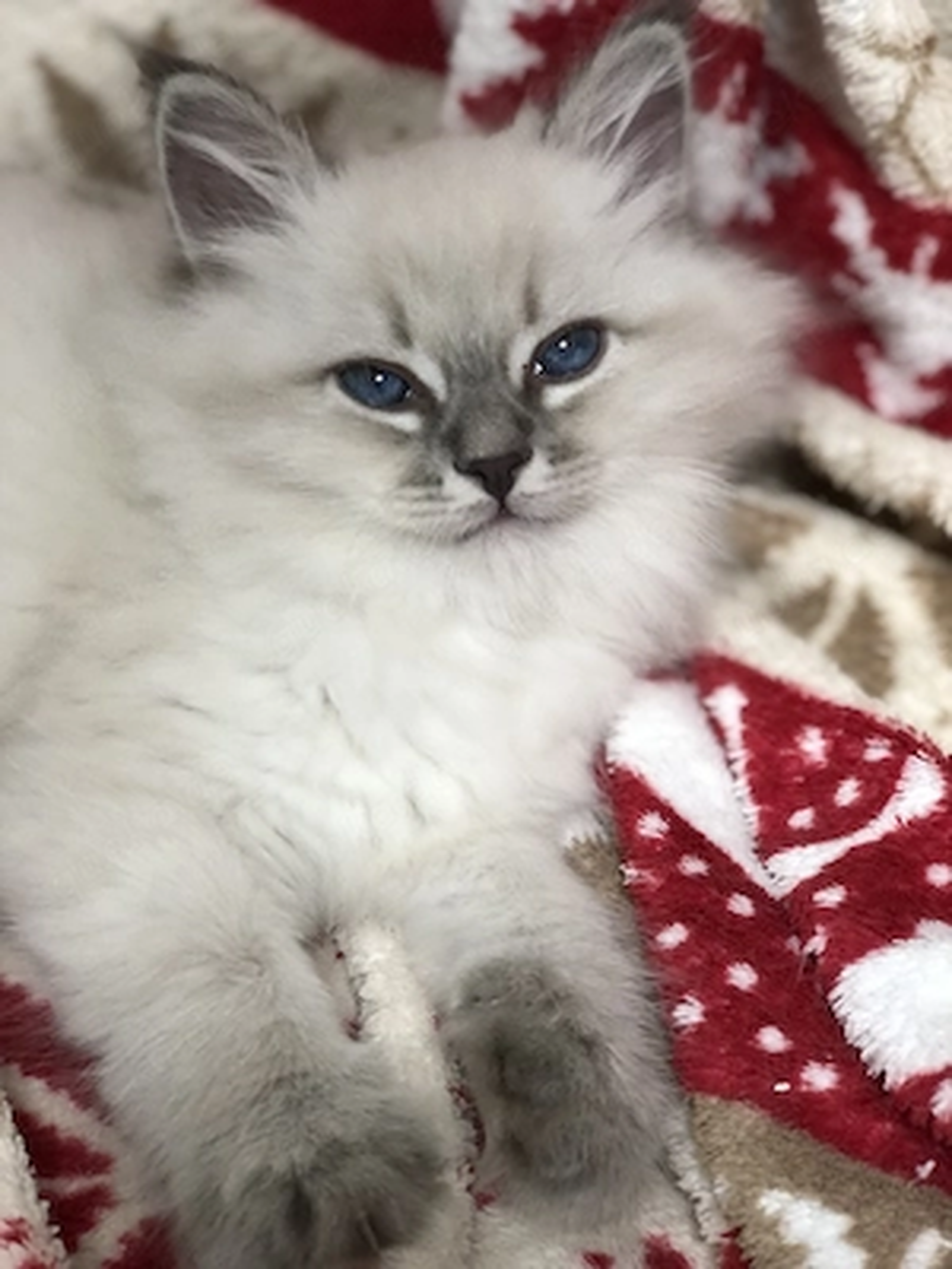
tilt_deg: -46.5
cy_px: 634
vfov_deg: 33.8
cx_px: 476
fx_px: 2090
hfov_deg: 25.7
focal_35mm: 57
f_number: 2.8
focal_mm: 6.6
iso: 250
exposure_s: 1/33
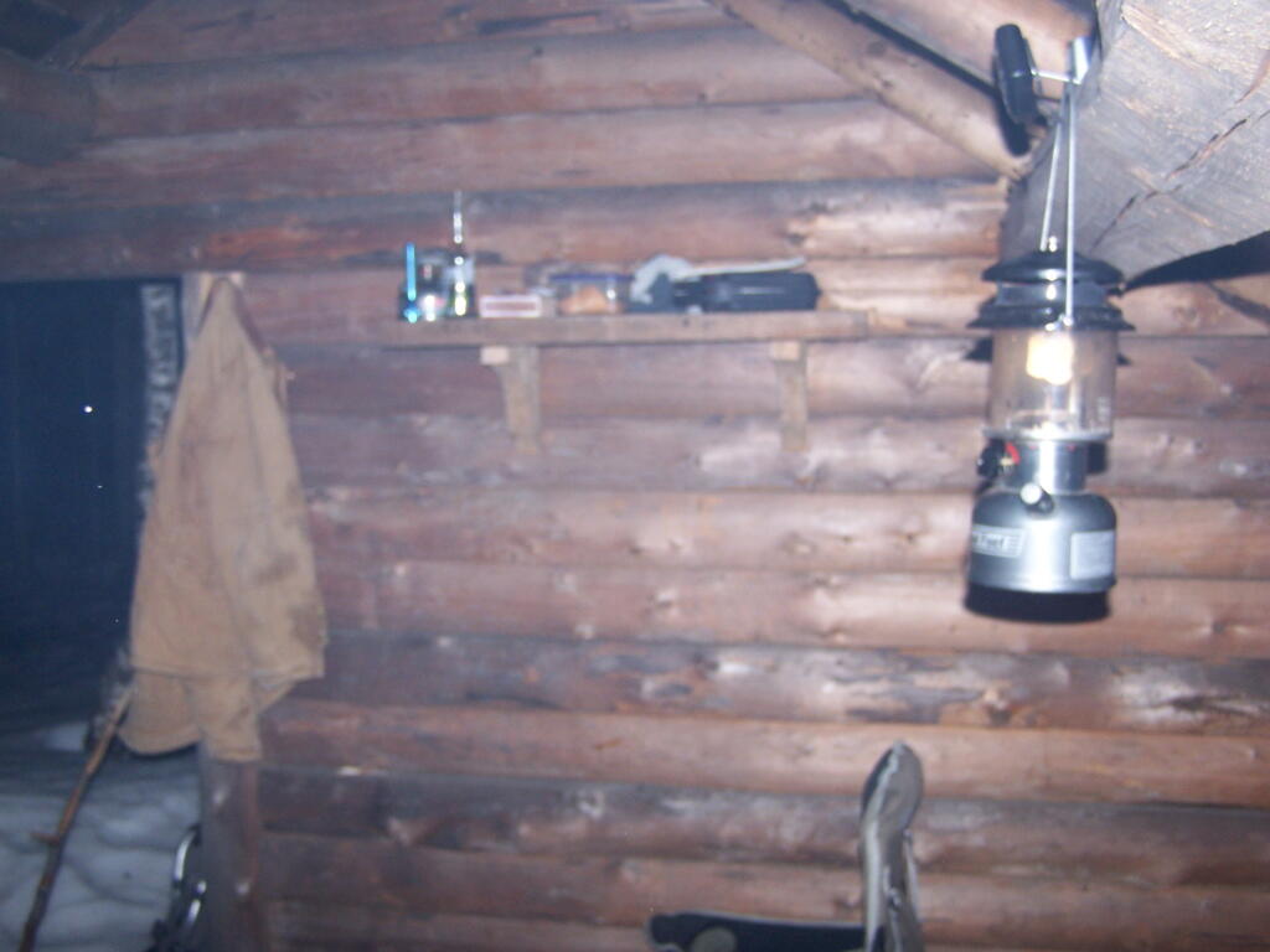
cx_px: 635
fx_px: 1394
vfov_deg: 37.7
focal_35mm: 38
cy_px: 476
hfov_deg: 49.0
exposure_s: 1/60
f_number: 2.8
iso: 140
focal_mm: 6.3
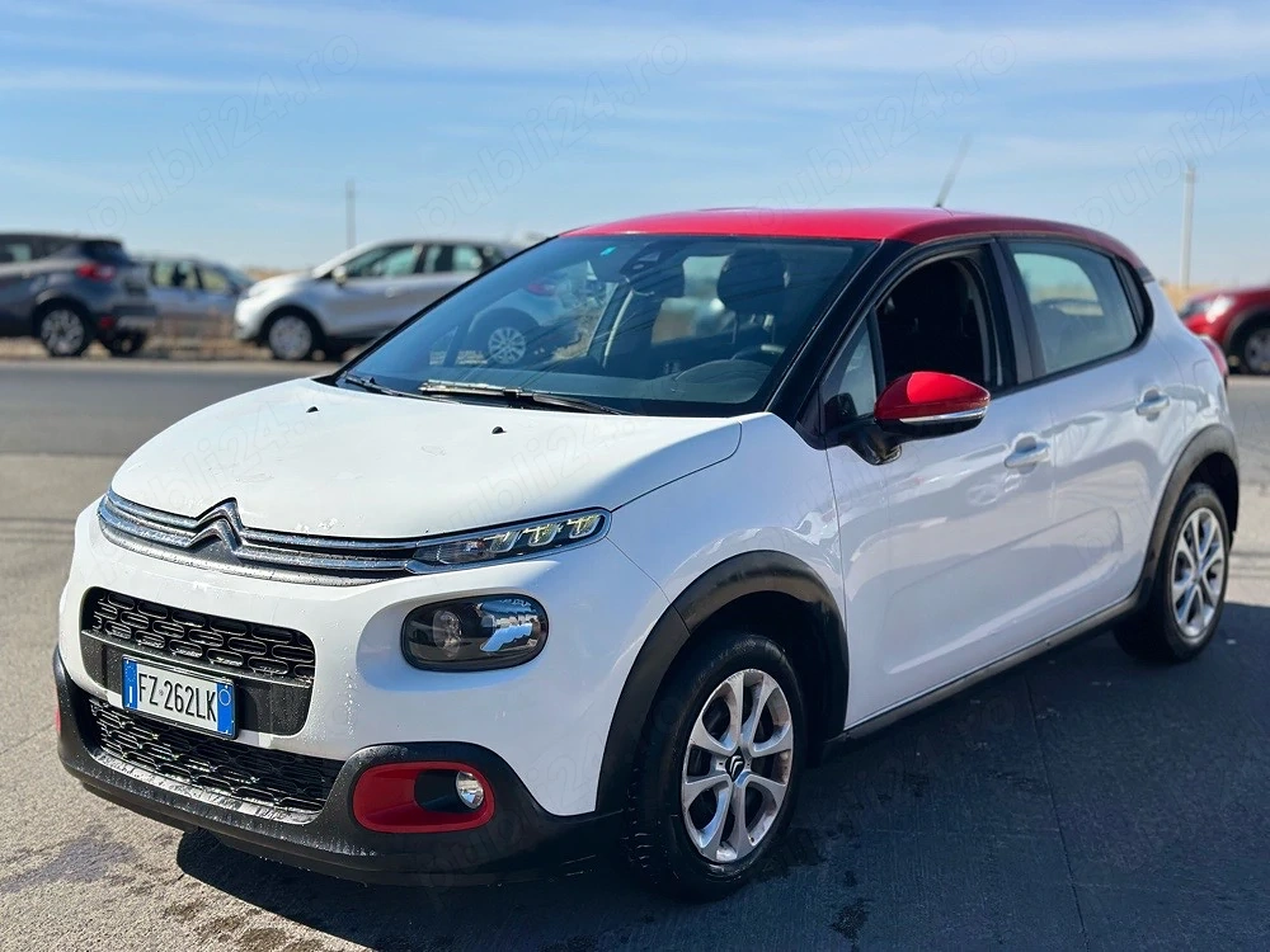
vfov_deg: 30.3
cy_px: 476
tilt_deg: -6.3
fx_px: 1761
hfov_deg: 39.7
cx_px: 635
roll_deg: -0.8
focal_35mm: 48
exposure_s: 1/7092
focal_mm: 6.86
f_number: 1.78
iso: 80
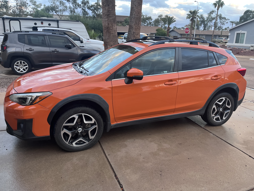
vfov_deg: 53.1
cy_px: 96
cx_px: 127
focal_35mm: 26
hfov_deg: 67.3
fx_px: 191
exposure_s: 1/121
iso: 125
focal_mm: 5.1
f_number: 1.6
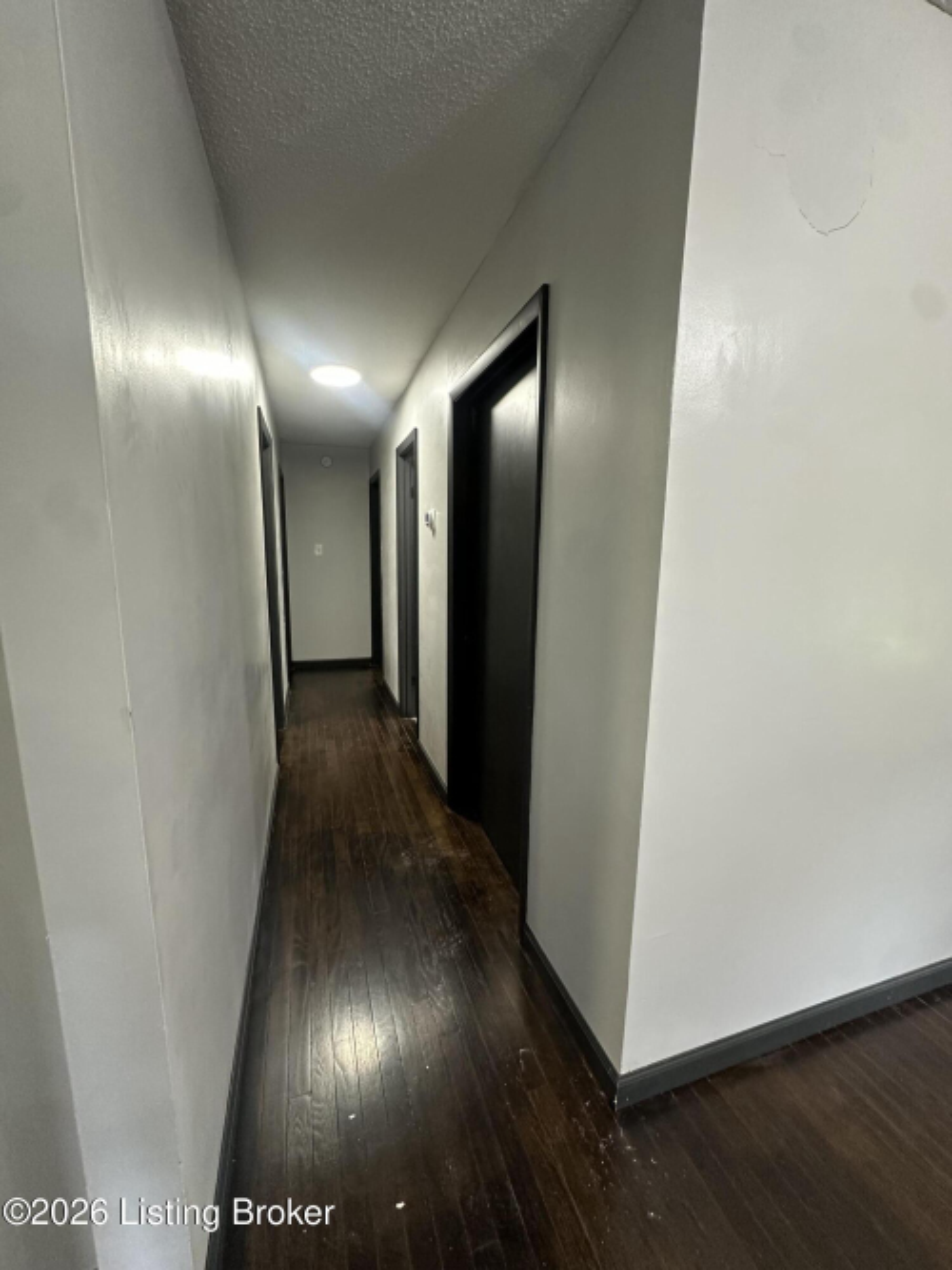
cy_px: 635
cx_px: 476
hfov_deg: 85.7
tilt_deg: -10.2
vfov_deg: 102.1
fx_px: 514
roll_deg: -1.8
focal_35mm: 14
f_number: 2.2
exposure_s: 1/60
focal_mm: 2.22
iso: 250
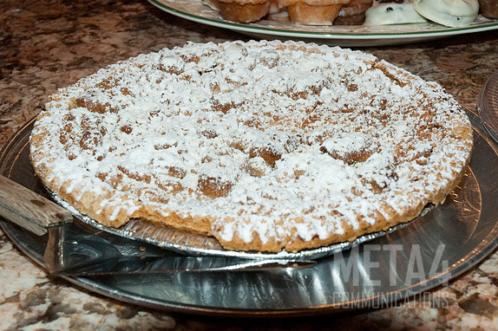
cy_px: 127
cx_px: 295
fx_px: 1051
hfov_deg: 26.6
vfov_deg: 17.9
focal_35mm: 76
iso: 640
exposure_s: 1/125
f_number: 8
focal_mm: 38
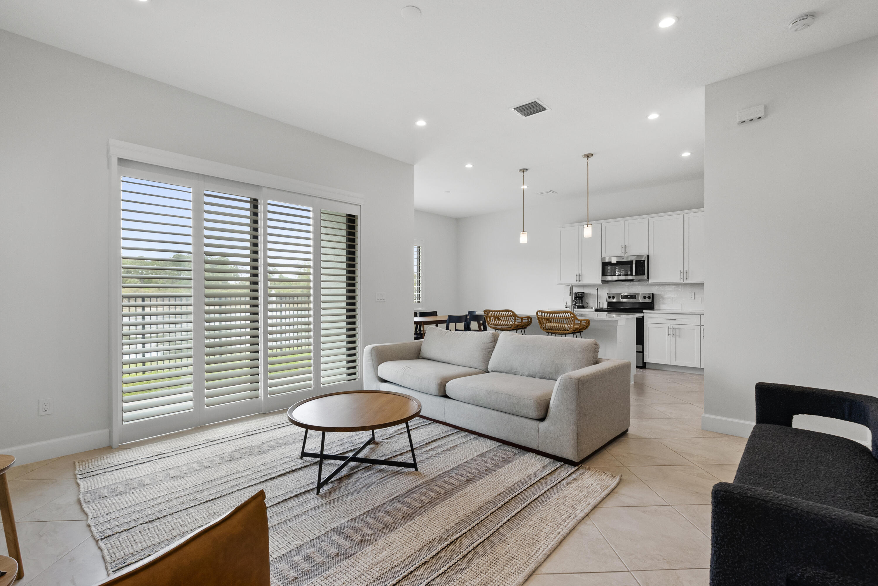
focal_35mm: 16
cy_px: 293
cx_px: 439
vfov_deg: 73.8
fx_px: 390
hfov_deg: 96.7
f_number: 8
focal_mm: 16
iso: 1600
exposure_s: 1/10
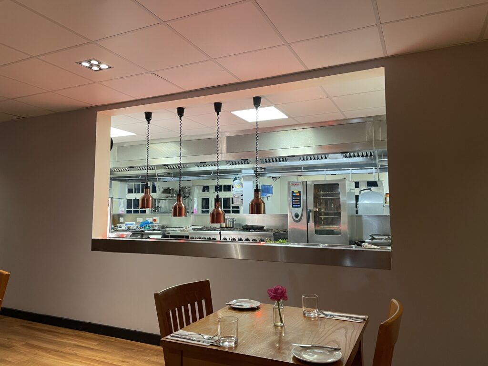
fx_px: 367
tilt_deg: +4.6
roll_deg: +0.1
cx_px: 244
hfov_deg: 67.3
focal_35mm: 26
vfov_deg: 53.1
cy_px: 183
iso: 160
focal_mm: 4.2
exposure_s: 1/50
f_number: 1.6
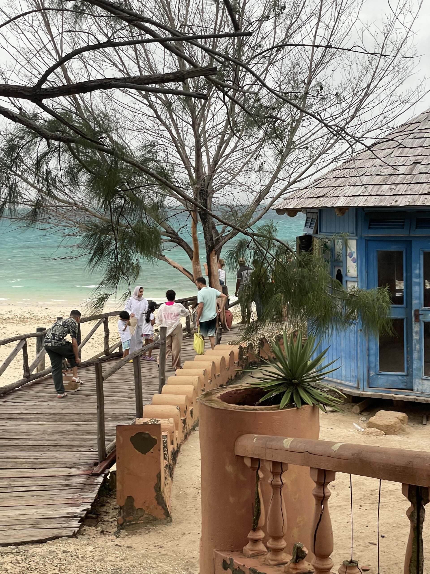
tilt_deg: -5.0
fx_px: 861
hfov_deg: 28.0
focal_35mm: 52
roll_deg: +2.0
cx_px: 215
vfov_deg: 36.8
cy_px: 287
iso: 50
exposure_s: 1/99
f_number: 2
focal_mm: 6
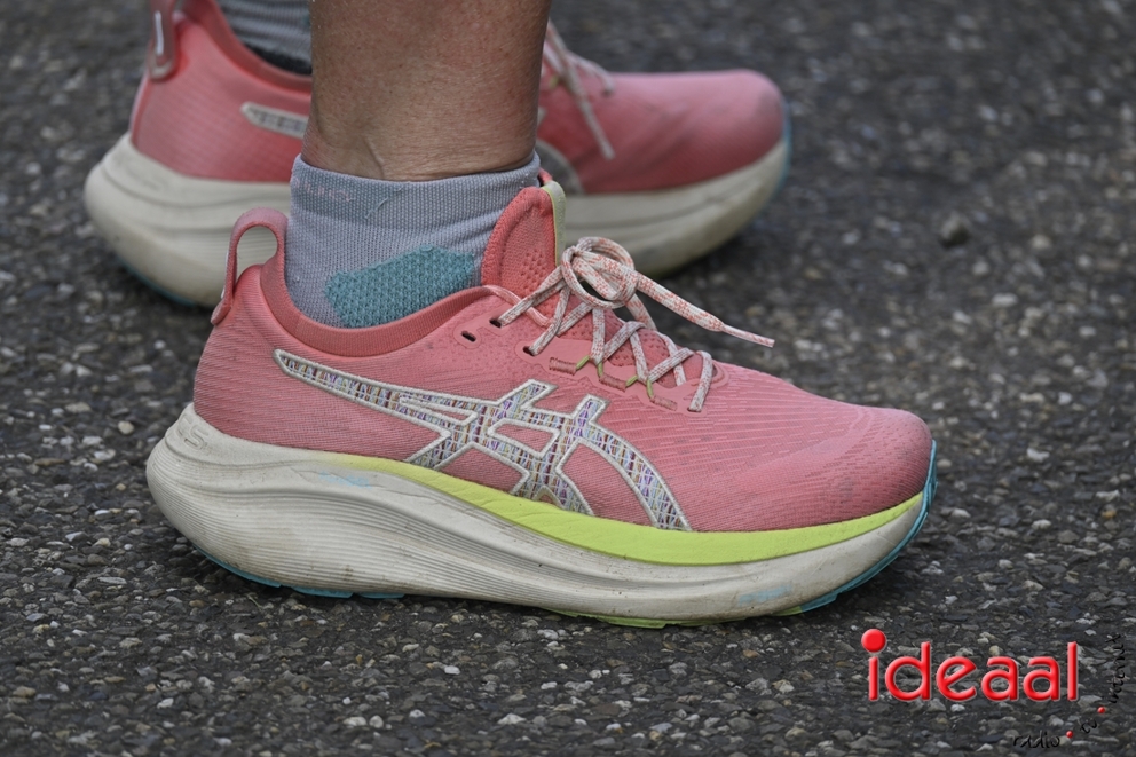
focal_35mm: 400
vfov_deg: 3.4
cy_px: 378
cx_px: 568
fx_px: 12619
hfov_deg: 5.2
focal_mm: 400
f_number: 8
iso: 140
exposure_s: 1/200
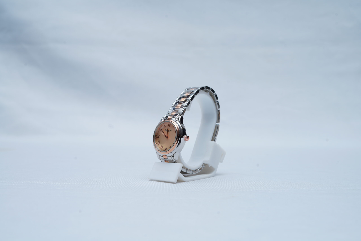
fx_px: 501
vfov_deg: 27.0
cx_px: 180
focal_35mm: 50
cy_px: 120
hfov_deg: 39.6
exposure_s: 1/160
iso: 125
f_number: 9
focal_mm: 50
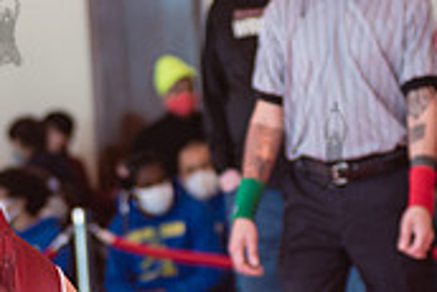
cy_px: 268
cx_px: 5
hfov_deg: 7.6
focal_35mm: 269
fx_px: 3268
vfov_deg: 5.1
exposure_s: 1/400
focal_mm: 80
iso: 400
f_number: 3.5
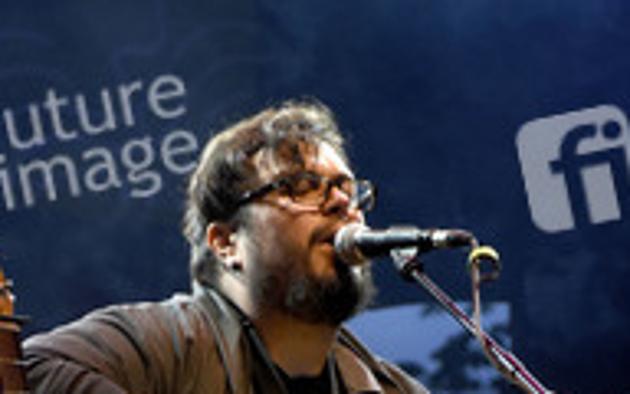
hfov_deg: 7.8
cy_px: 647
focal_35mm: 270
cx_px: 387
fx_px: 4637
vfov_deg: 4.8
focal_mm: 85
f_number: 5.3
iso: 1250
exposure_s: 1/160
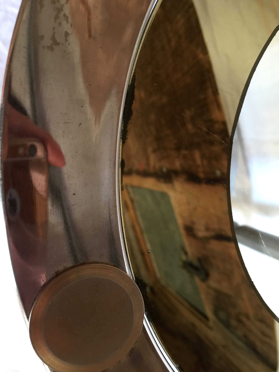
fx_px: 312
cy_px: 186
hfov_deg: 48.2
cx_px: 140
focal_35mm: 29
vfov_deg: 61.7
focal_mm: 4.15
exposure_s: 1/17
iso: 100
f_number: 2.2
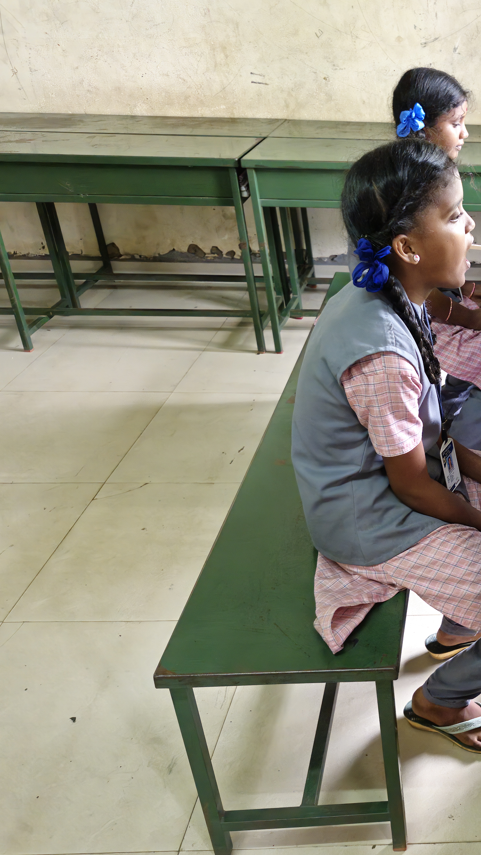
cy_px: 435
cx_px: 556
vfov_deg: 58.0
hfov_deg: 30.2
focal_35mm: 34
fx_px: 771
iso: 400
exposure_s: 1/50
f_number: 1.8
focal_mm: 5.54
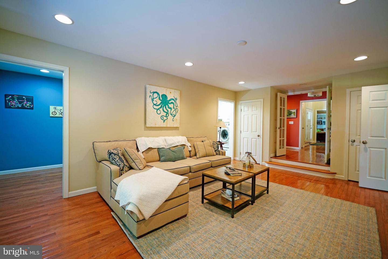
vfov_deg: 77.3
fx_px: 162
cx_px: 194
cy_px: 130
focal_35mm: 15
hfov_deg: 100.4
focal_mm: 10
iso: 400
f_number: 2.8
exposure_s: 1/30
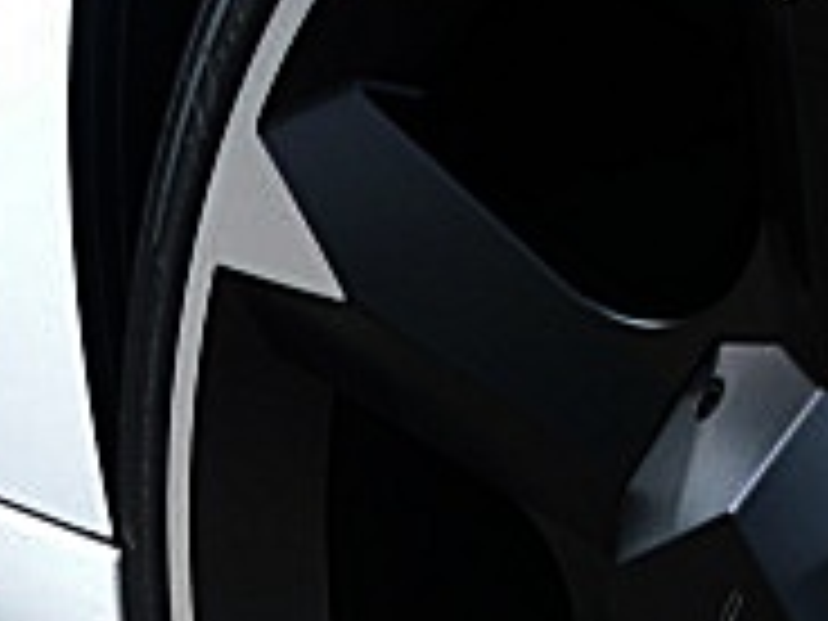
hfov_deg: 15.7
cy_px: 657
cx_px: 292
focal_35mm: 125
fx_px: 2990
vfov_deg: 11.7
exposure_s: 1/125
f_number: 2.8
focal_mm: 6.3
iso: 50
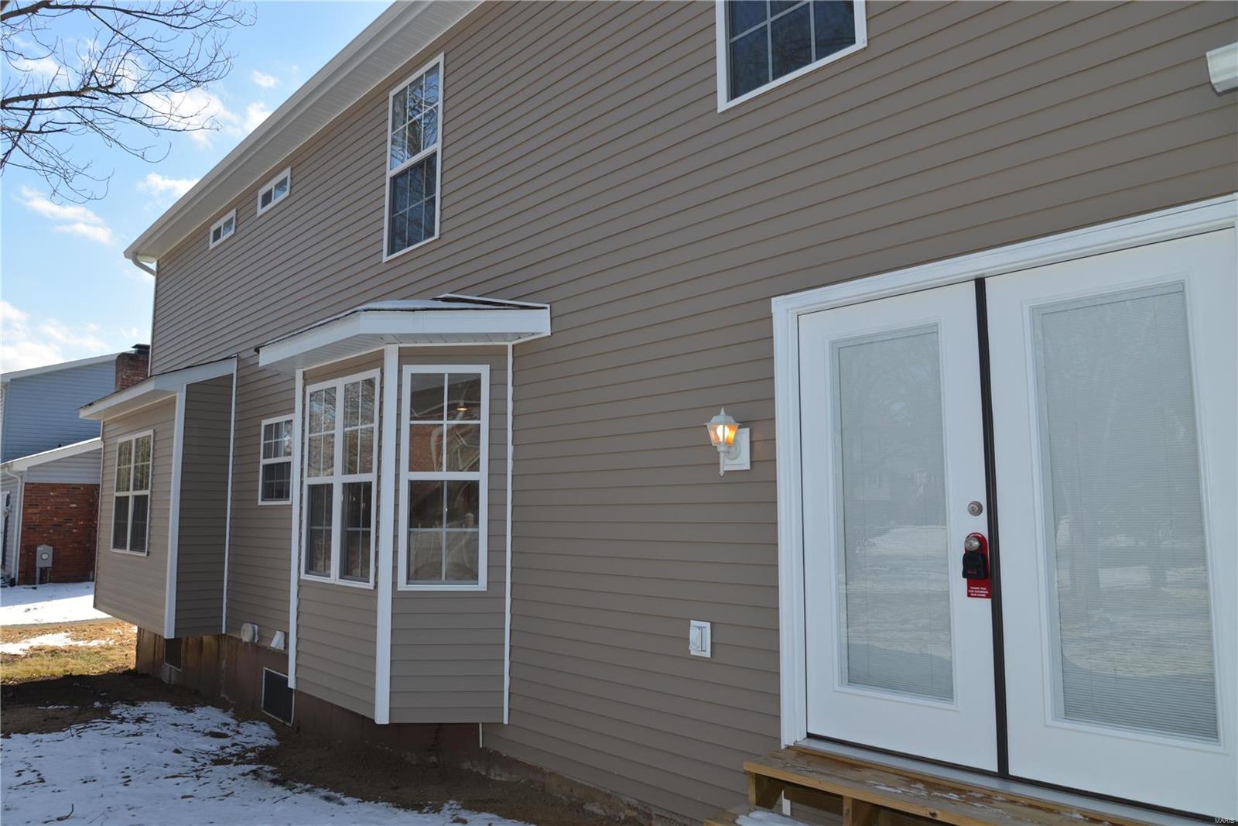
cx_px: 619
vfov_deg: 53.1
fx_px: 825
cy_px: 413
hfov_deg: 73.7
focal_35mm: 24
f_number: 6.3
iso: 100
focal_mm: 24
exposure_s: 1/160
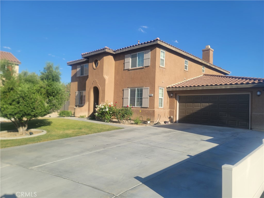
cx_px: 132
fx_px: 191
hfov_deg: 69.4
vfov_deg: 54.9
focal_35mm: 25
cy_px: 99
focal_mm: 7
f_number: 1.8
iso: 20
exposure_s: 1/857
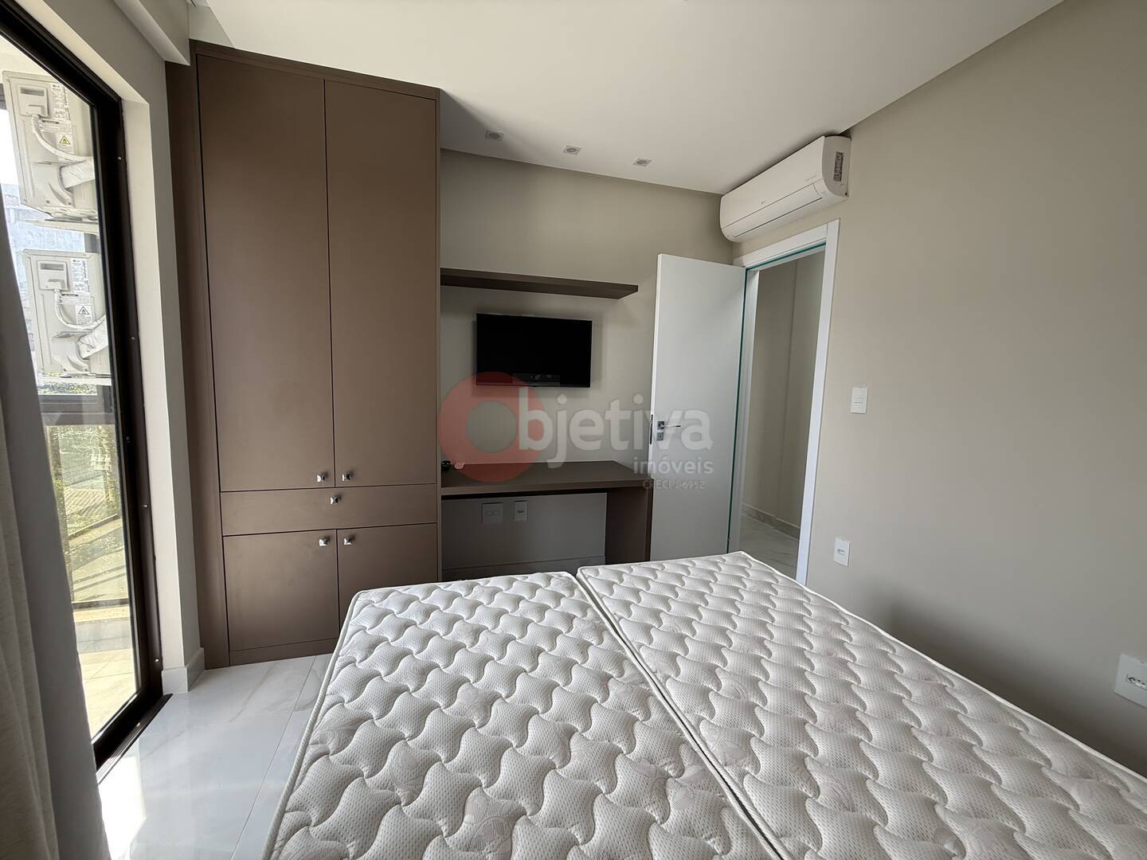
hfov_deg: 102.1
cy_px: 430
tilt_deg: -6.1
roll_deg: -1.8
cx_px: 574
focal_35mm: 14
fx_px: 464
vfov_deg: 85.7
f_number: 2.2
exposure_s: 1/99
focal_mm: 2.22
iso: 64
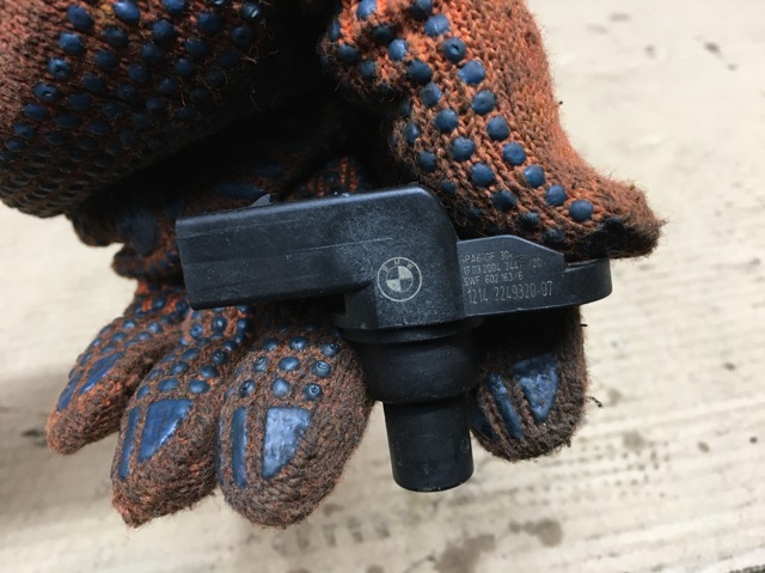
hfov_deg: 61.7
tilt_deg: -39.9
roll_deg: +4.9
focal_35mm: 29
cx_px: 382
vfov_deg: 48.2
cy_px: 286
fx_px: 640
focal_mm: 4.15
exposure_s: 1/33
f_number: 2.2
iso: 125
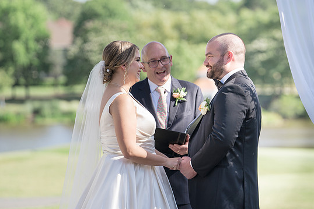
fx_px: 1797
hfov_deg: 10.0
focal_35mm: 206
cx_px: 178
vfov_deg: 6.7
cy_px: 103
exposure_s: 1/500
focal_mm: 179
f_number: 4
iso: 100
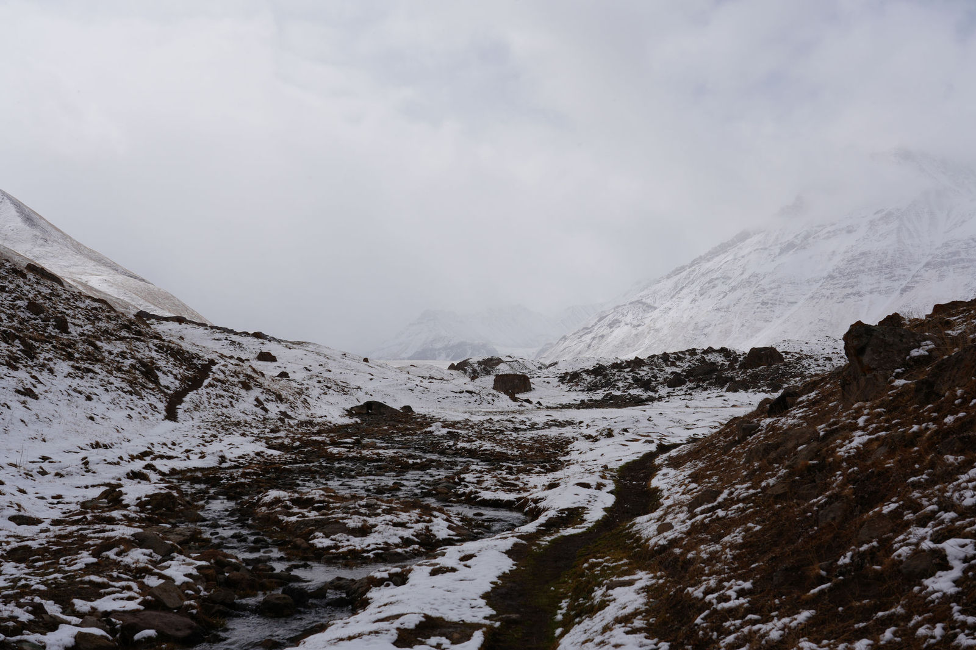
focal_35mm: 40
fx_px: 1084
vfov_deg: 33.4
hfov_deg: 48.5
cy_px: 325
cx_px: 488
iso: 100
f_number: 10
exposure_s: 1/500
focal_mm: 40
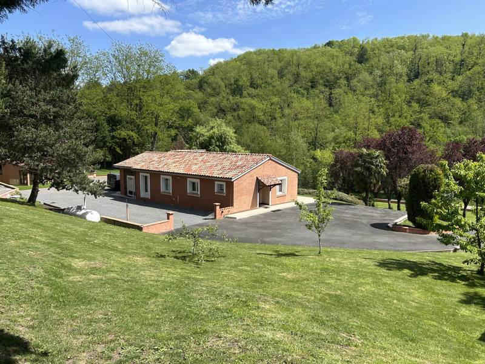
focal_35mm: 26
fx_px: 364
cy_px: 182
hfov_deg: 67.3
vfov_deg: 53.1
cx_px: 242
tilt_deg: -7.5
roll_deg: +0.3
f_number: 1.5
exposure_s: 1/2695
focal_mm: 5.7
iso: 50
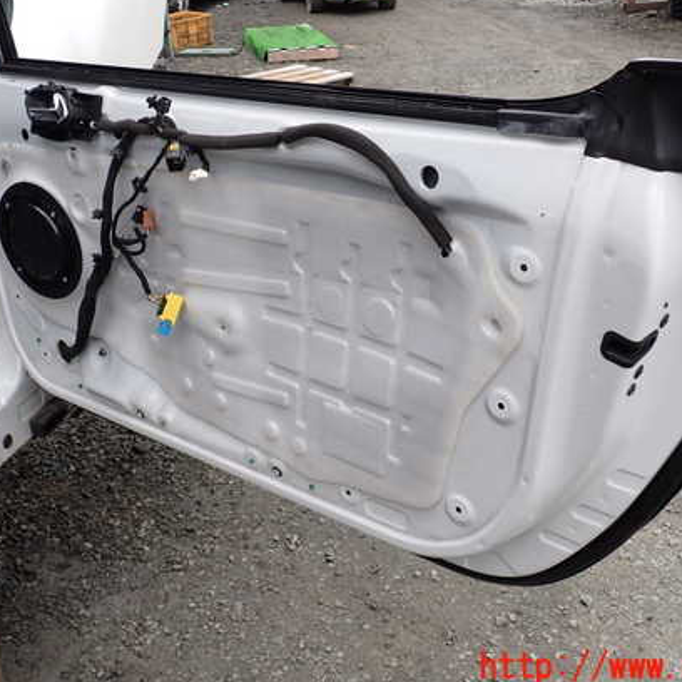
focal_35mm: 39
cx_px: 356
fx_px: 869
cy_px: 313
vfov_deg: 42.8
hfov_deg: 42.8
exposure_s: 1/160
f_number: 3.2
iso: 100
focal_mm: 5.4
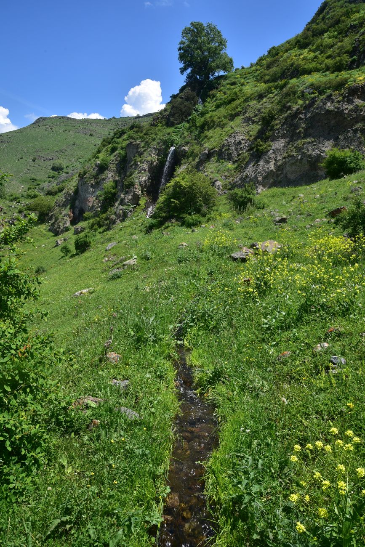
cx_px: 182
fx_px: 760
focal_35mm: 50
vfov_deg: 39.6
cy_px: 274
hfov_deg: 27.0
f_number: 11
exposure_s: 1/125
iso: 100
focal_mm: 50
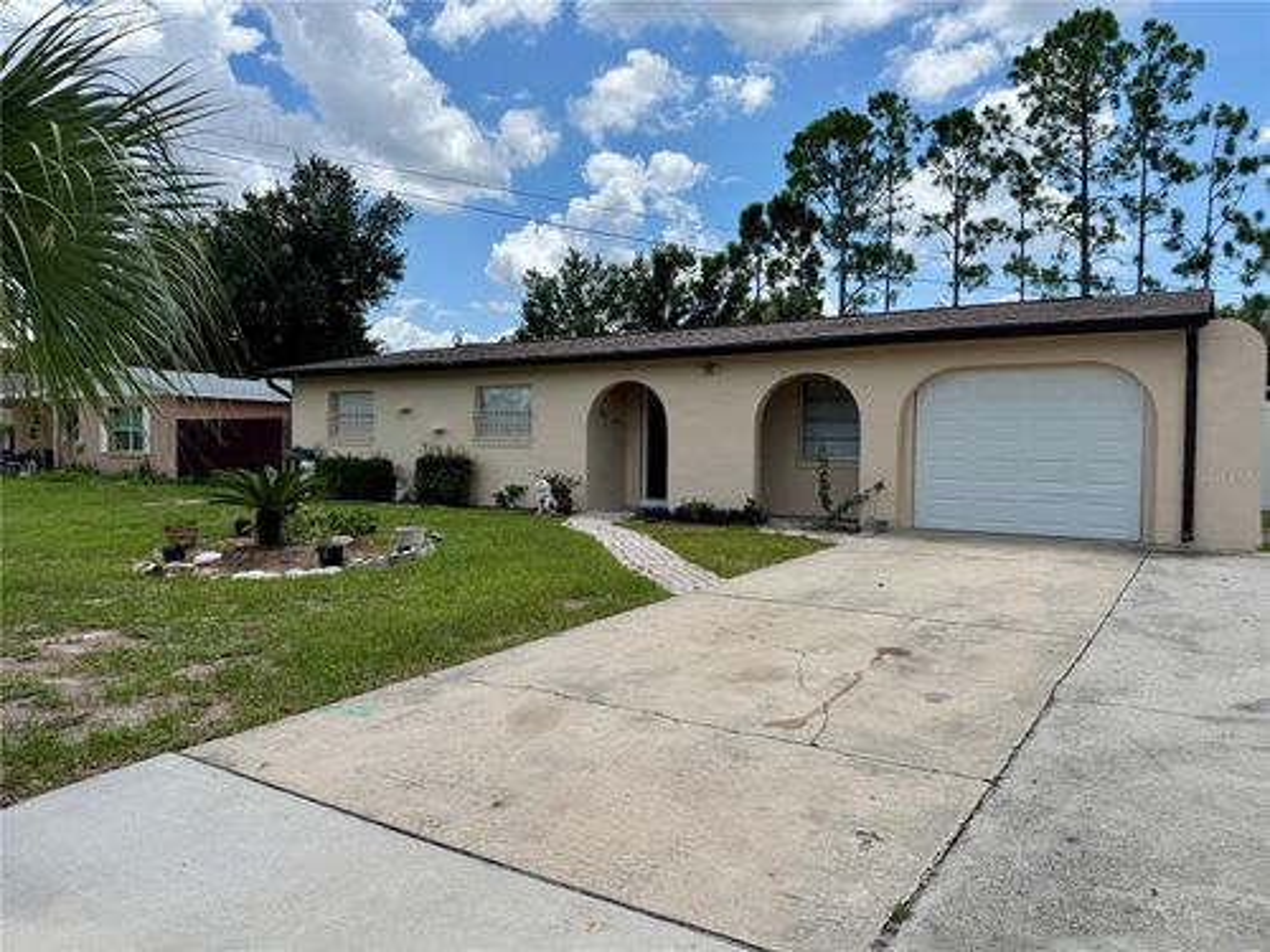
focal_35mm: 24
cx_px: 635
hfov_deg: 71.6
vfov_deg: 56.8
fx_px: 881
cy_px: 476
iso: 80
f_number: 1.78
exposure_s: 1/5814
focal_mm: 6.76
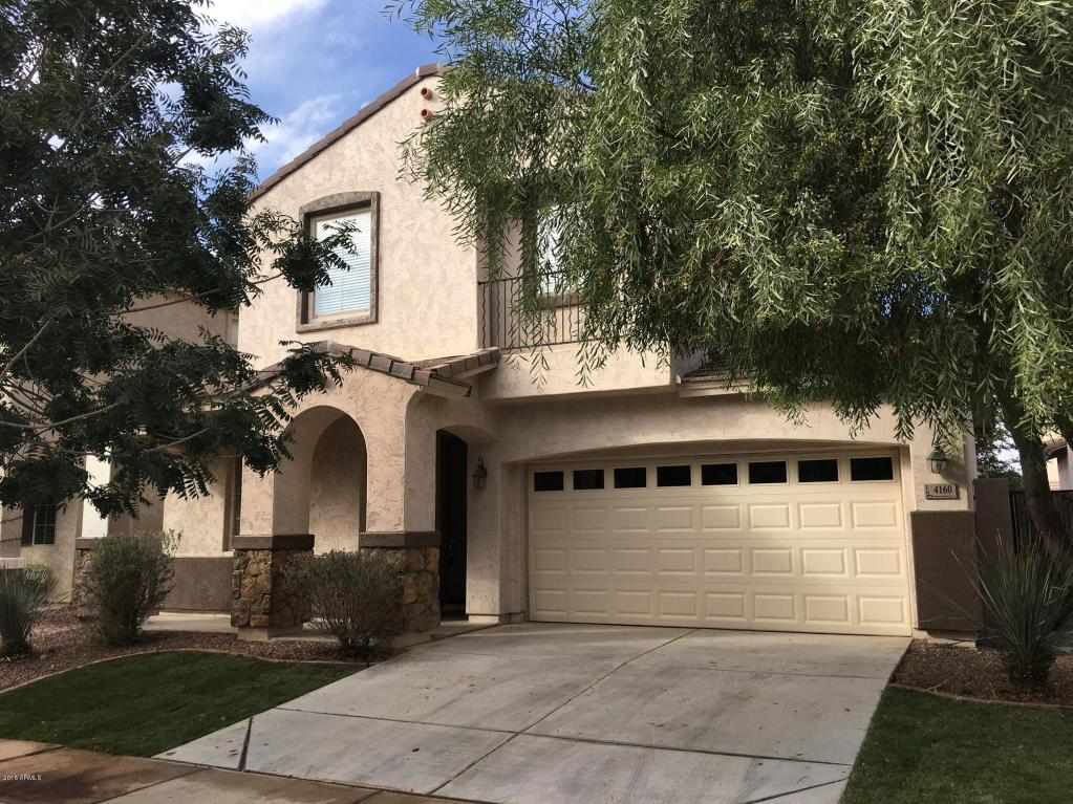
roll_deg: -0.2
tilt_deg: +10.4
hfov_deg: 61.7
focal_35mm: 29
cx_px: 536
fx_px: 899
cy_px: 402
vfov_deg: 48.2
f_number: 2.2
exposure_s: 1/874
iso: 25
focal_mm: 4.15
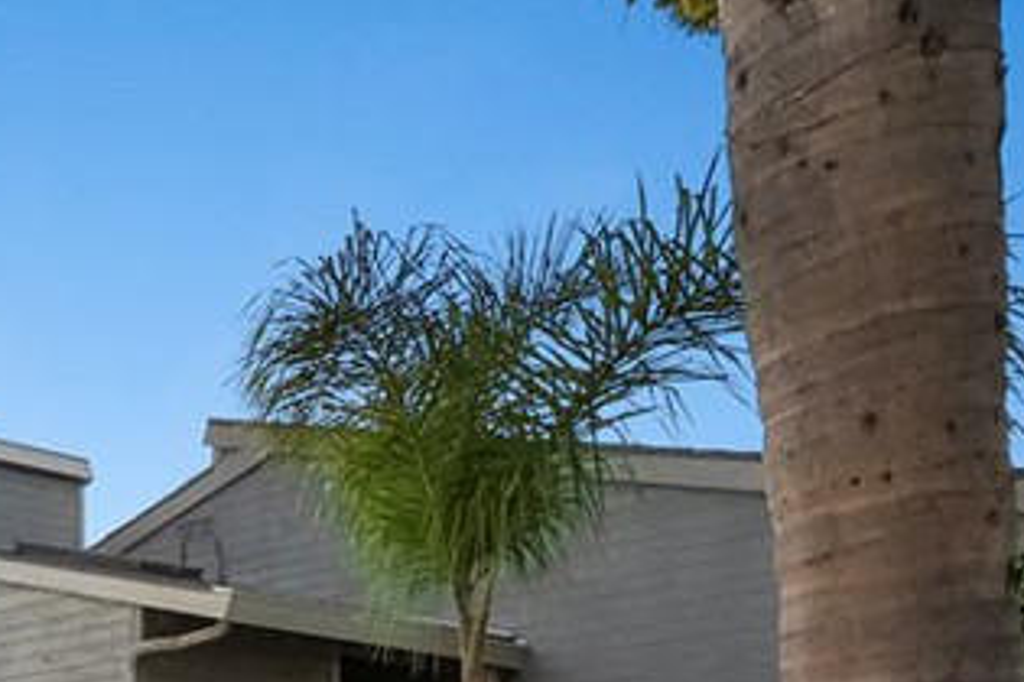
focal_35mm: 52
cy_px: 872
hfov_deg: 28.6
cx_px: -410
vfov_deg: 23.2
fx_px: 1479
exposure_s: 1/8
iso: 12800
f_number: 9
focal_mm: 16
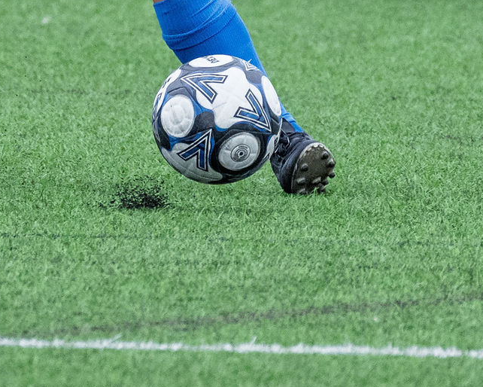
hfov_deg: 1.0
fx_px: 27197
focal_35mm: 1902
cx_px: -18
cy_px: -43
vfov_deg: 0.8
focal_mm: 270
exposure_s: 1/1250
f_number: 5
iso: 1400
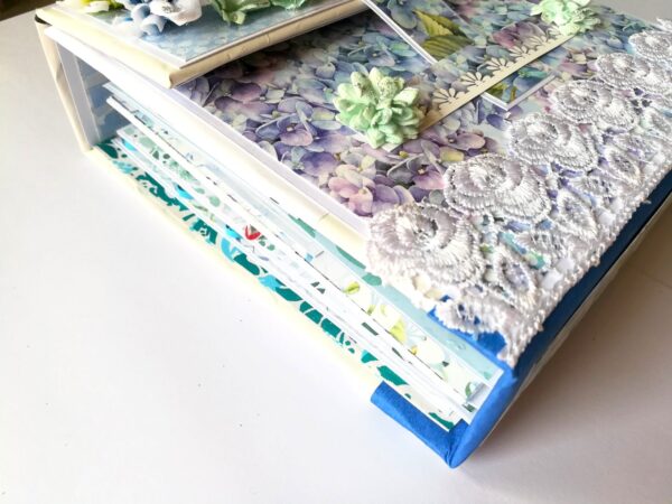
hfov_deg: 67.3
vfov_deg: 53.1
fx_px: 505
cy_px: 252
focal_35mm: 26
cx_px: 336
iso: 64
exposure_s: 1/100
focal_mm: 3.83
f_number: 2.2
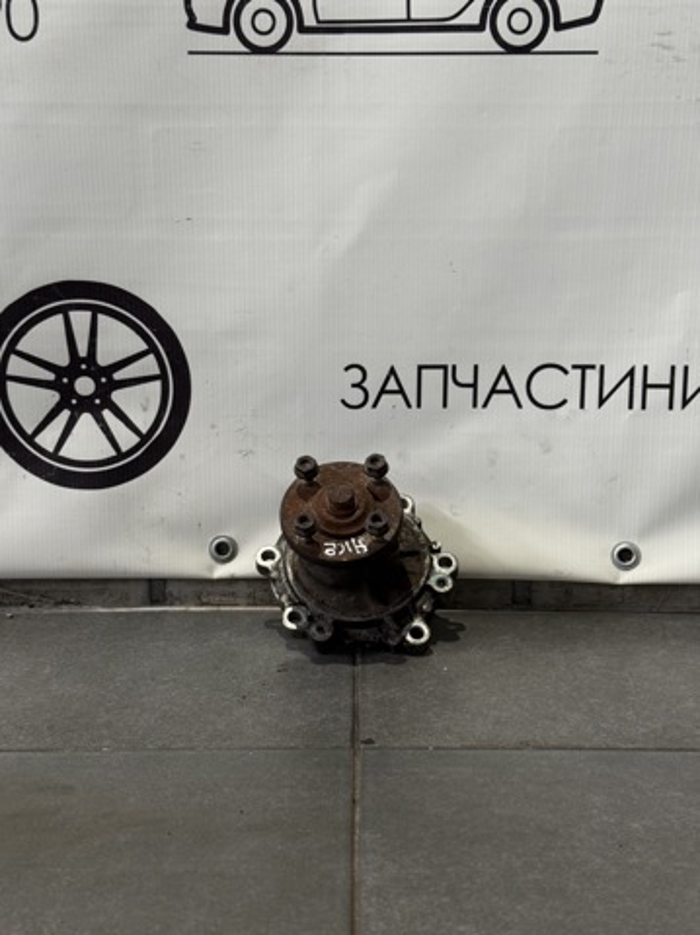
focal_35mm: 48
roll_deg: -0.7
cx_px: 350
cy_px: 468
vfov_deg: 39.7
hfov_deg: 30.2
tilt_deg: -11.8
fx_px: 1297
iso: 80
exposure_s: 1/50
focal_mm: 6.76
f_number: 1.78
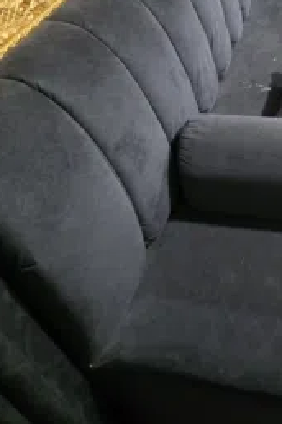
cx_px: 241
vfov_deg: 49.6
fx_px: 436
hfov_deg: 34.3
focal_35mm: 37
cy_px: 100
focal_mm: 6.3
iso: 1600
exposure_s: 1/50
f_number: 1.7
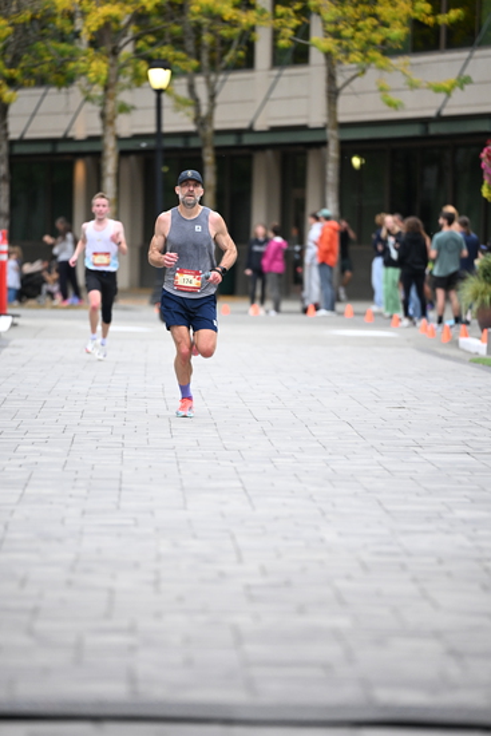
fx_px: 4089
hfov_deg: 6.9
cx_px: 246
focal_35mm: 200
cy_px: 368
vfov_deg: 10.3
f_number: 2.8
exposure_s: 1/1250
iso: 1600
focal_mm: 200
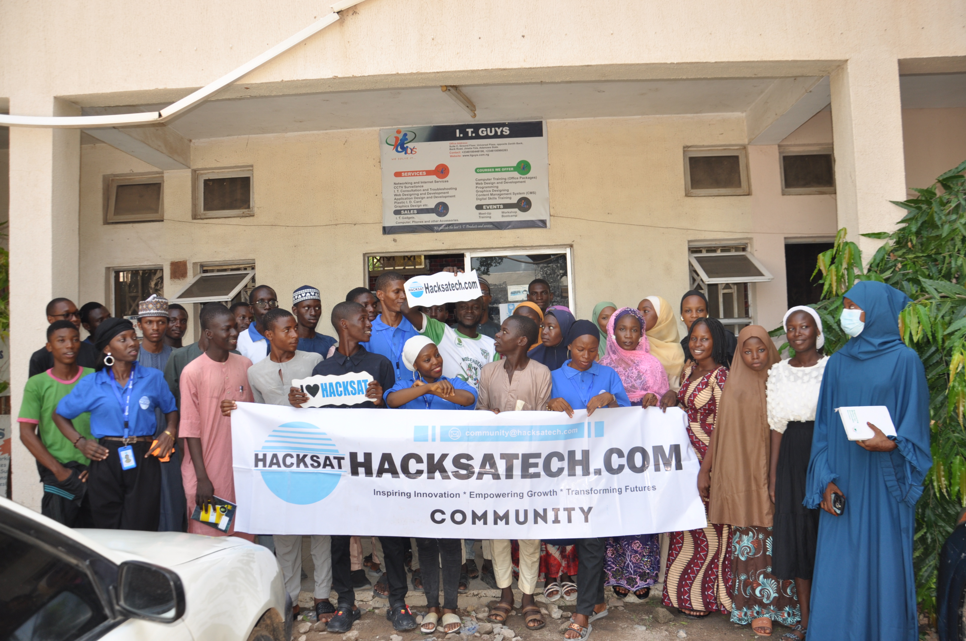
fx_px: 724
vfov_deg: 47.8
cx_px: 483
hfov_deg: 67.4
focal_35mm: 27
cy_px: 320
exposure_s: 1/200
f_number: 5
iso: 200
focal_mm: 18
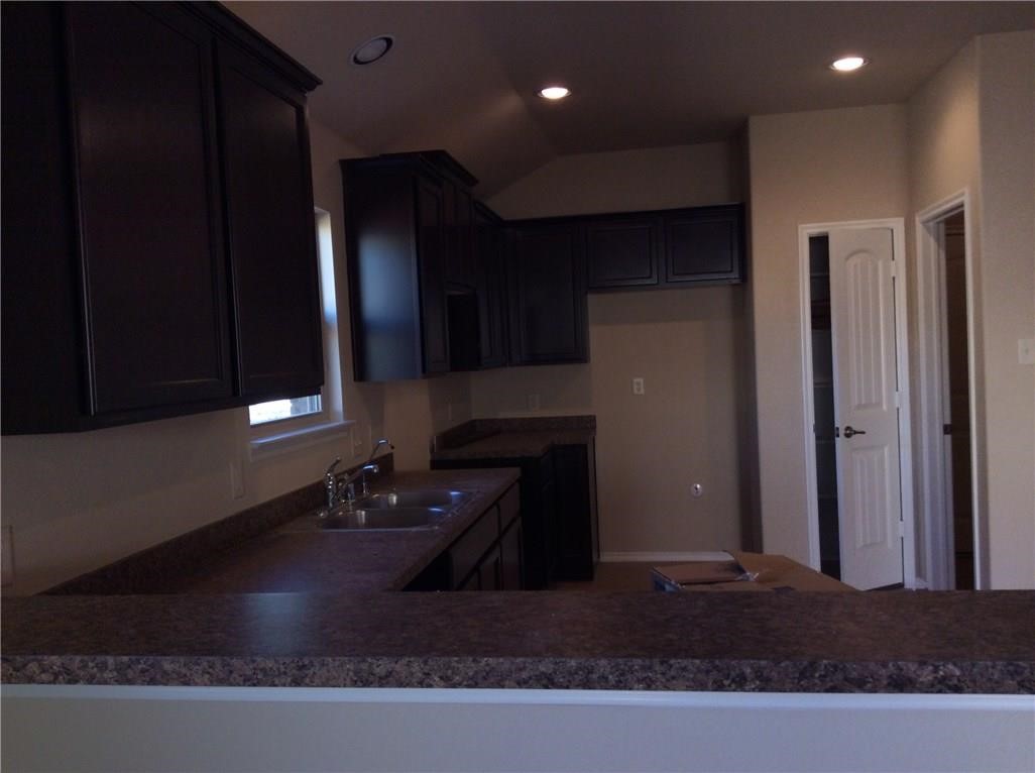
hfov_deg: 55.4
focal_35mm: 33
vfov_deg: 42.8
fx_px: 985
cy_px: 386
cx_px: 518
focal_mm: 3.3
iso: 50
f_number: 2.4
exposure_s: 1/60
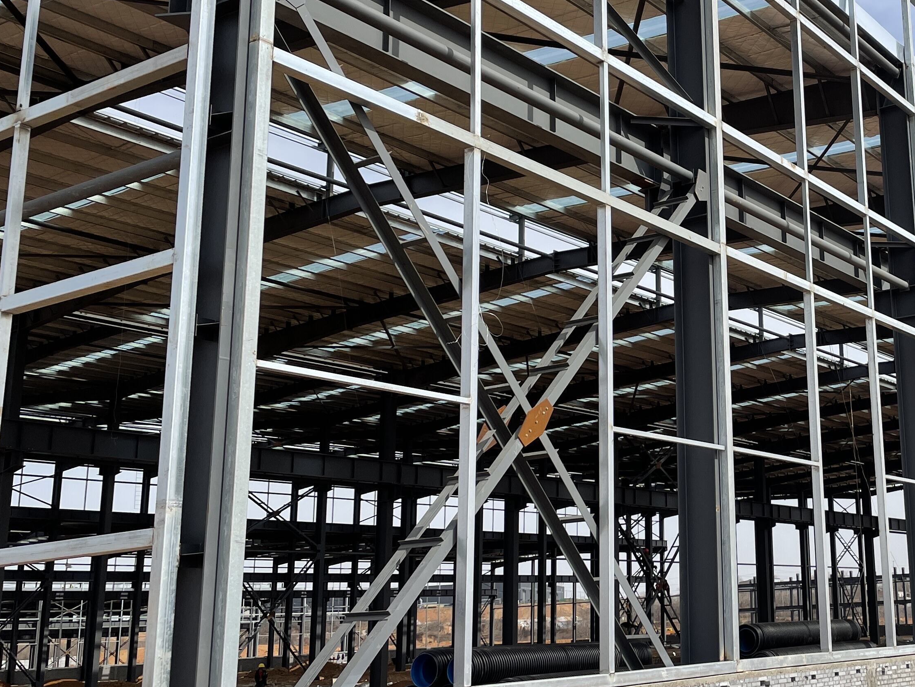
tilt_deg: +15.3
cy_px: 324
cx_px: 800
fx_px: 1242
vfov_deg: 30.9
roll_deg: +2.9
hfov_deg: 38.1
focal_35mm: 47
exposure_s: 1/4292
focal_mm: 4.2
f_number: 1.6
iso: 32
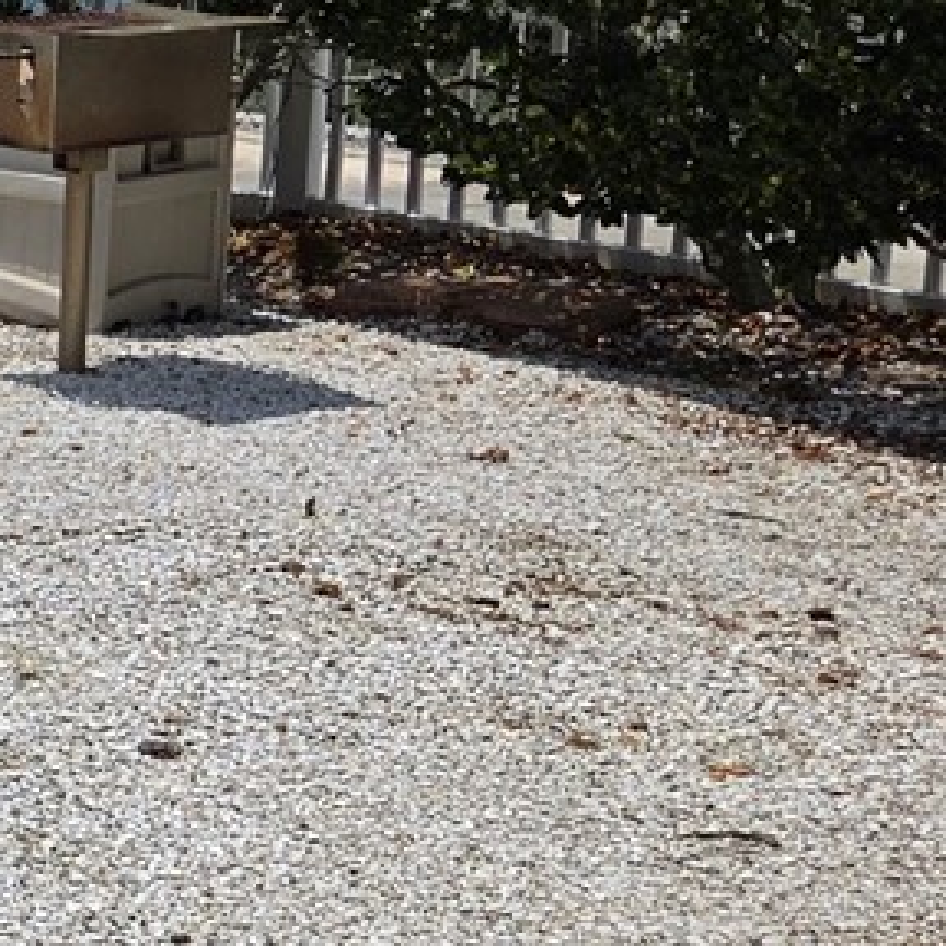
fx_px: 3494
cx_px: -1077
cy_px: 368
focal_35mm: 113
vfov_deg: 15.4
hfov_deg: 12.9
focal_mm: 5.4
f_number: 1.8
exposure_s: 1/7734
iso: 50
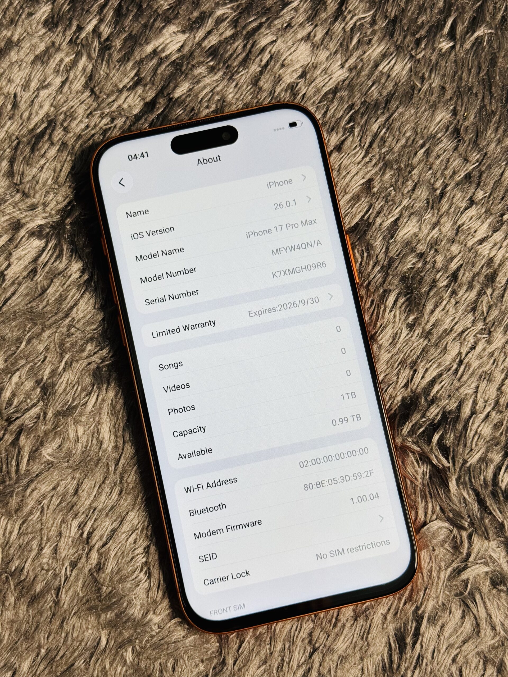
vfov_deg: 39.7
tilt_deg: -82.6
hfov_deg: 30.3
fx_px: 939
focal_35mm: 48
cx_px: 254
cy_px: 338
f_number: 1.78
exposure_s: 1/259
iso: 64
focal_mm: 6.76
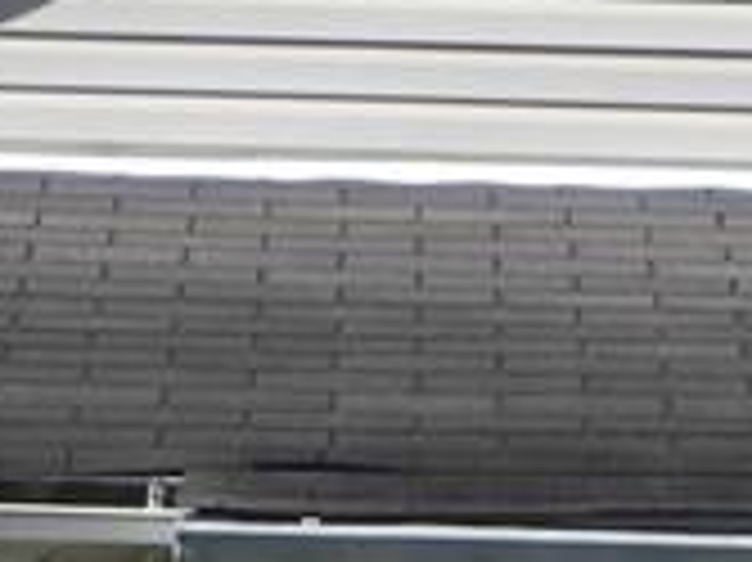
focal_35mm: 282
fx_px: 6122
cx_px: 545
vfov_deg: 5.2
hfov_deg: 7.0
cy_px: 836
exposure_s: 1/510
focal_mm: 8.2
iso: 160
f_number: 7.1
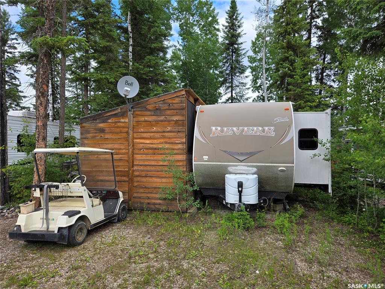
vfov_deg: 58.9
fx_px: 256
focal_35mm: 23
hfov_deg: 73.9
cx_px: 192
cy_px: 144
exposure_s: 1/957
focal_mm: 5.4
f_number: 1.8
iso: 25
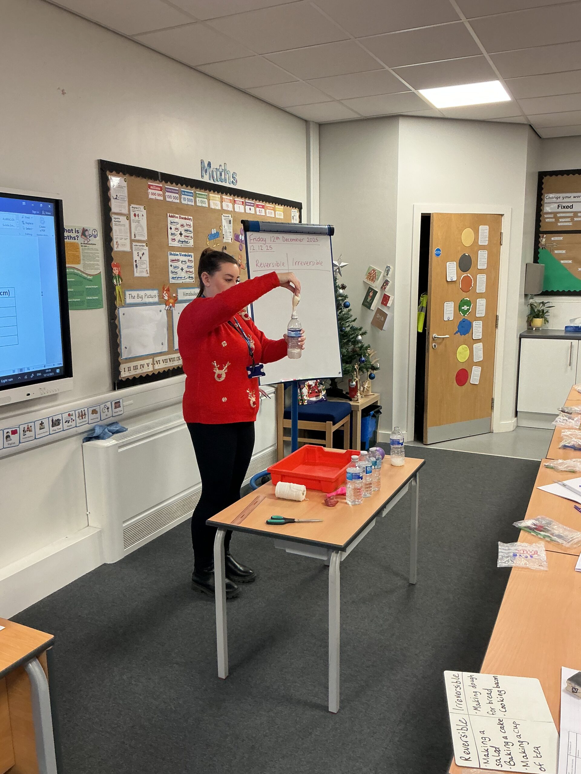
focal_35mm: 29
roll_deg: +0.8
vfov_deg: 61.7
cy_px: 387
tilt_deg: -9.9
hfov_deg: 48.2
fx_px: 649
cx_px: 290
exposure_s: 1/60
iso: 100
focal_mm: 3
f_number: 1.8
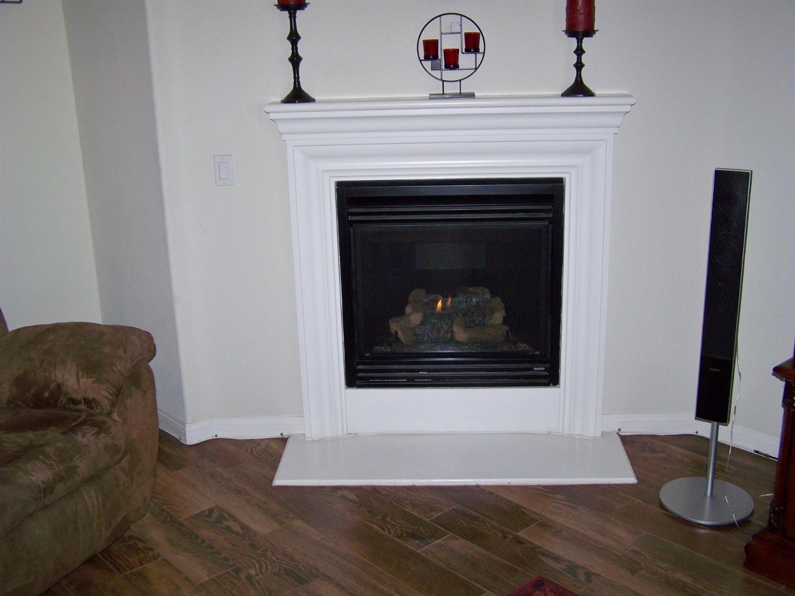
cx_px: 398
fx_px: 872
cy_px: 298
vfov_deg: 37.7
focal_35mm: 38
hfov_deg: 49.0
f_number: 2.8
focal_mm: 6.3
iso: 80
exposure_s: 1/50
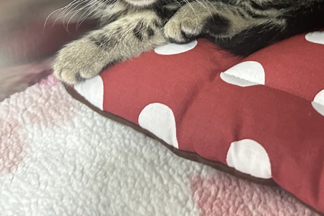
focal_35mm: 53
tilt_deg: -22.8
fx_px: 477
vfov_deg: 23.5
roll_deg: +0.6
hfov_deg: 37.1
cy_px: -40
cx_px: 216
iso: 800
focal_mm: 6.86
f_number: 1.78
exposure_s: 1/40
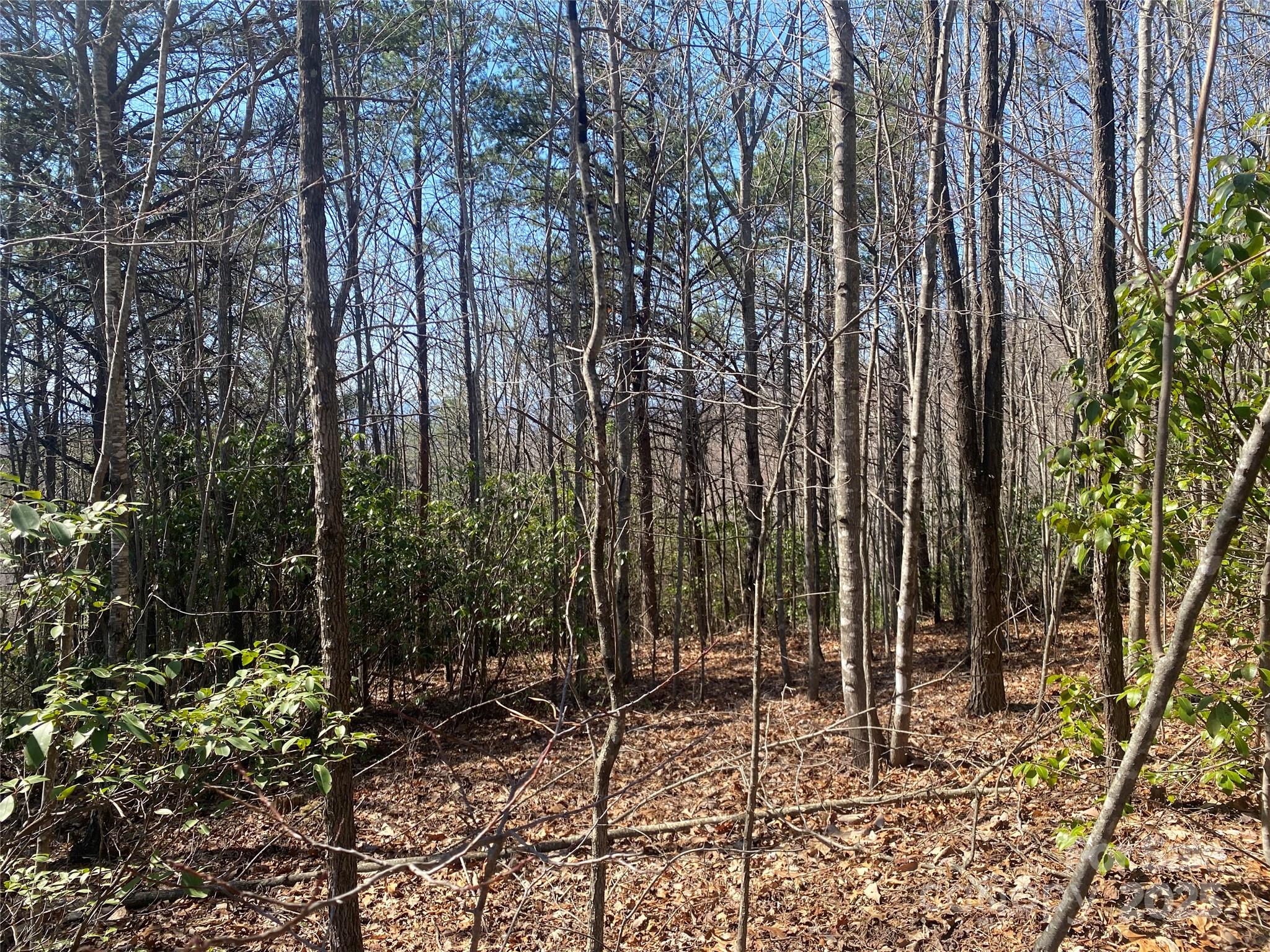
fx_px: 954
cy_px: 476
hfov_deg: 67.3
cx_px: 635
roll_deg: -0.1
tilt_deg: -2.9
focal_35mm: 26
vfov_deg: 53.1
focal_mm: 4.25
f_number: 1.8
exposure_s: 1/799
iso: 32
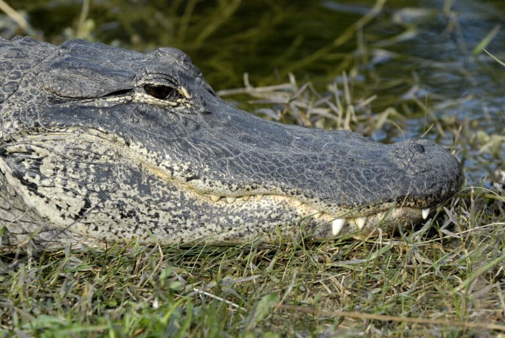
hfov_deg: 5.7
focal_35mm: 360
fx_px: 5056
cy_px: 169
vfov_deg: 3.8
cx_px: 252
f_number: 6.3
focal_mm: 240
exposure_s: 1/320
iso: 320
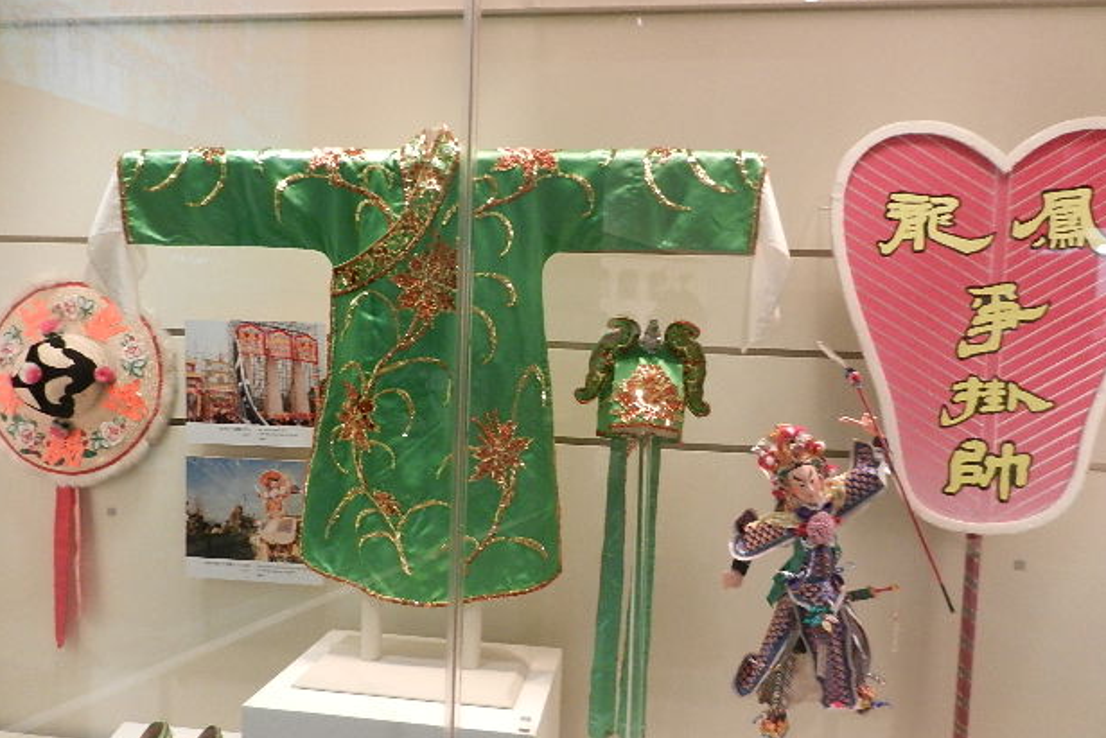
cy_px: 408
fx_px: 830
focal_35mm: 27
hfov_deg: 67.4
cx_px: 540
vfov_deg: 47.9
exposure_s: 1/8
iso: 400
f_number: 3.5
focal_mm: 4.5
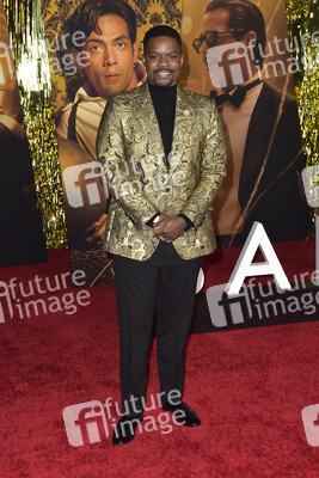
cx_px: 160
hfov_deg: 27.0
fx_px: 664
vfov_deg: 39.6
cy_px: 239
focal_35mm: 50
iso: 1000
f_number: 6.3
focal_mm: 50
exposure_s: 1/250
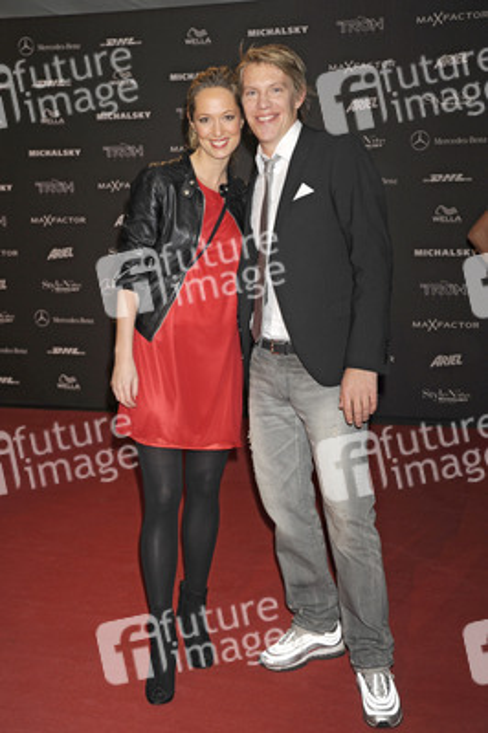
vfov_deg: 38.2
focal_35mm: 52
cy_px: 366
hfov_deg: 25.9
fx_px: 1059
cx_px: 244
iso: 800
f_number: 6.3
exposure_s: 1/250
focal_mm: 52
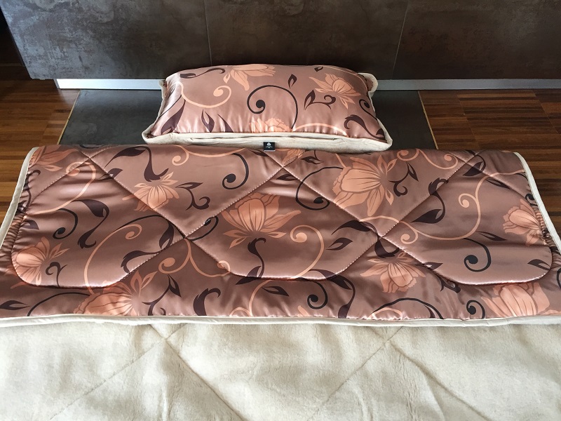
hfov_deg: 61.7
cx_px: 280
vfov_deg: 48.2
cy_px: 210
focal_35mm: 29
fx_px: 470
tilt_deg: -50.0
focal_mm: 4.15
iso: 125
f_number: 2.2
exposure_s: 1/33
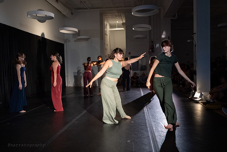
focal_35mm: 31
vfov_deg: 41.9
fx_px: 198
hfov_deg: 59.6
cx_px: 120
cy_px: 74
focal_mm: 28
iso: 6400
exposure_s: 1/400
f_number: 4
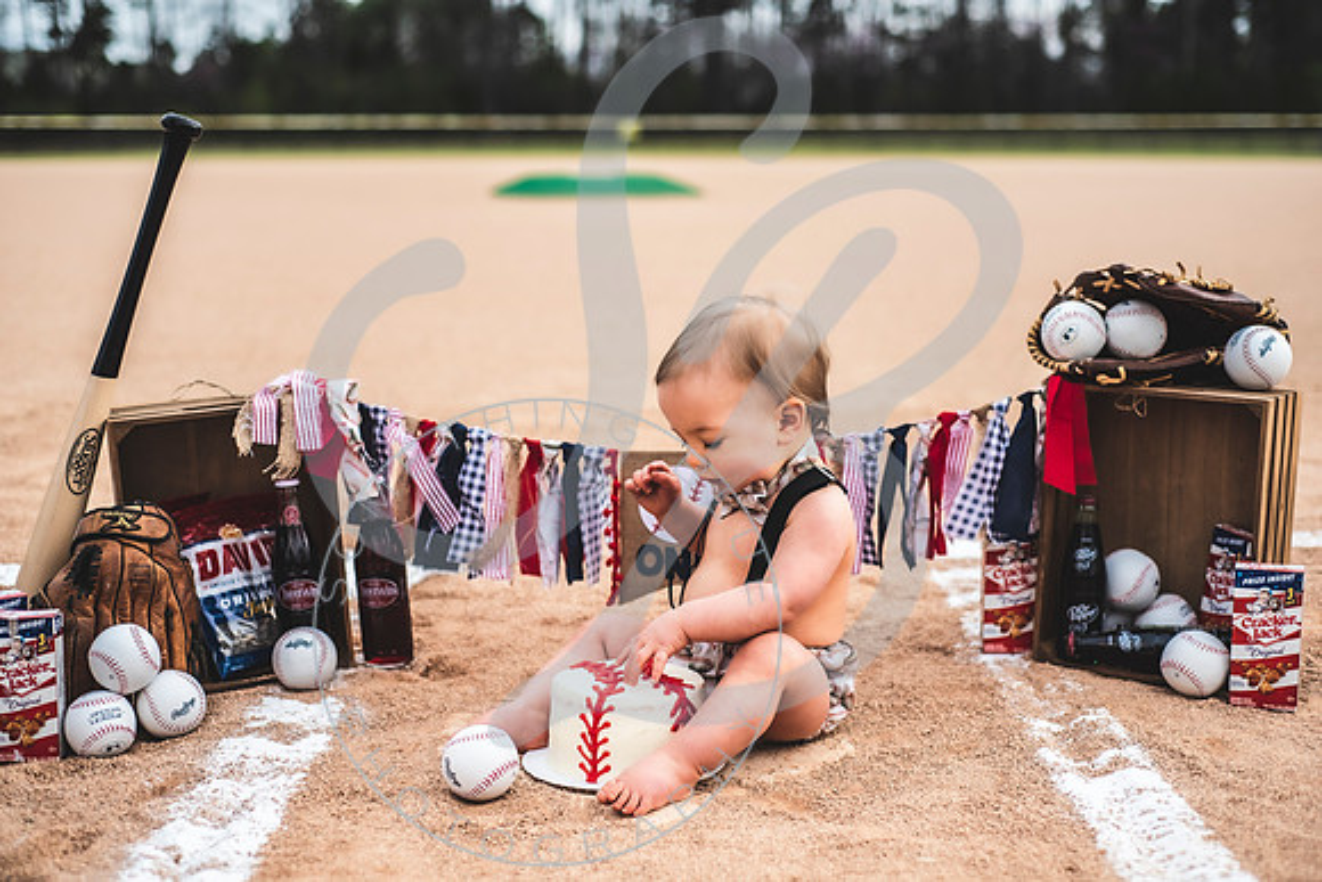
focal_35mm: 50
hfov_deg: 39.6
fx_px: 1836
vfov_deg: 27.0
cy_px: 441
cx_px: 661
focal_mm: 50
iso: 100
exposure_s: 1/400
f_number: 2.8
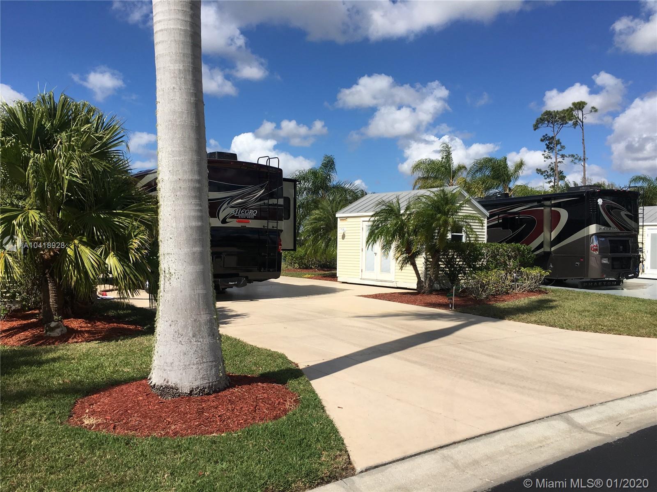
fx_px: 550
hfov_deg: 61.7
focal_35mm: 29
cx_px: 328
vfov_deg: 48.2
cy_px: 246
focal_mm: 4.15
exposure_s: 1/2747
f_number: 2.2
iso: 25
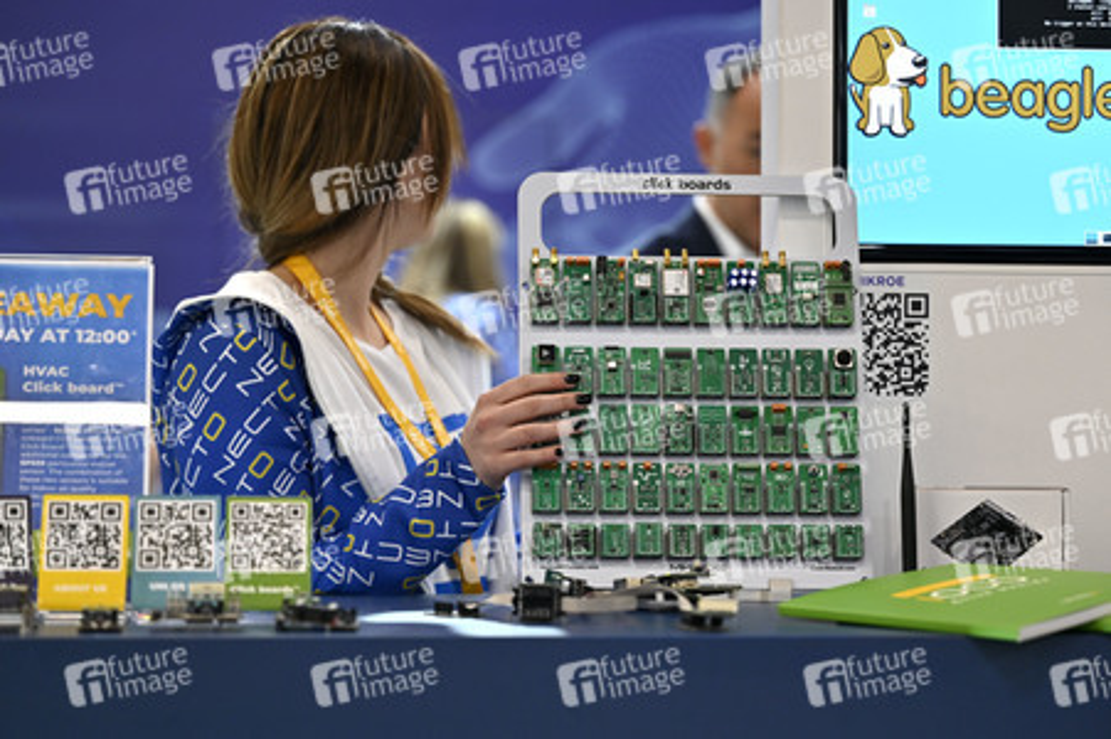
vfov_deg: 16.4
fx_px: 2560
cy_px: 370
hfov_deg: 24.5
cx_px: 556
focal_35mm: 83
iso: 800
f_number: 2.8
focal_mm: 83
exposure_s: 1/320
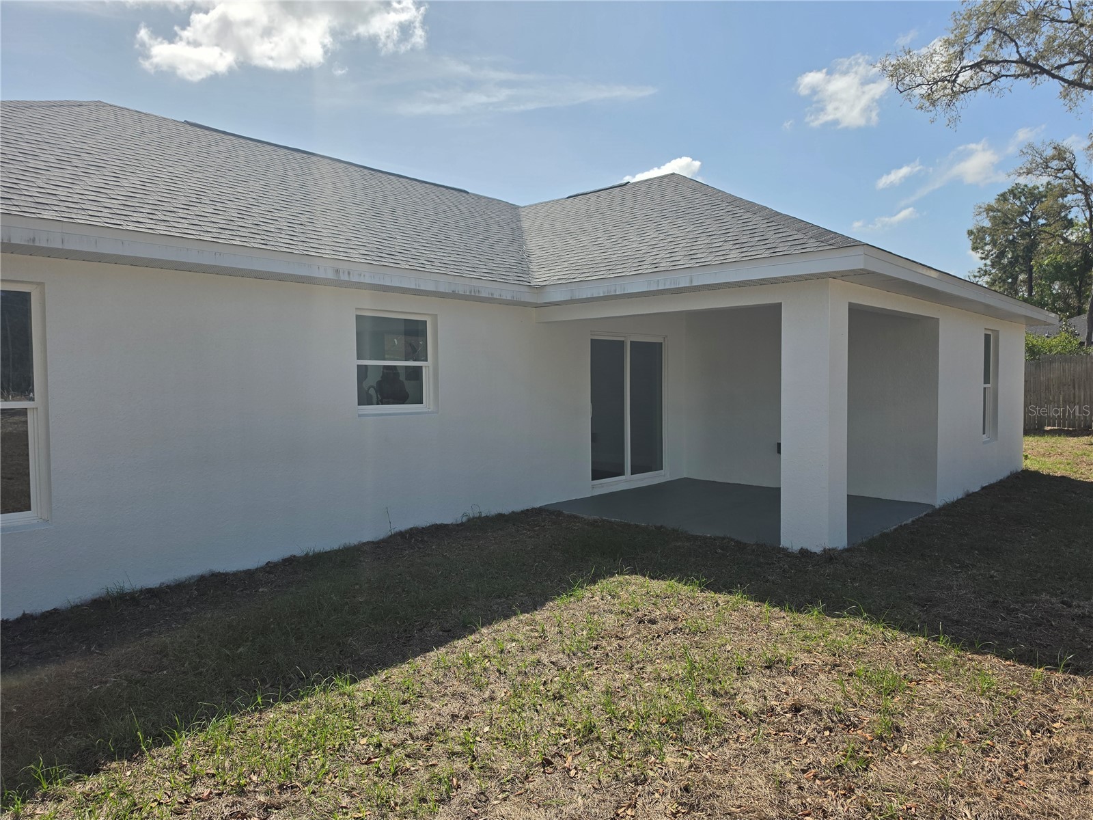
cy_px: 410
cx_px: 546
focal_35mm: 23
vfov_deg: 58.9
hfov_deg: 73.9
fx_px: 726
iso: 50
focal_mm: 6.5
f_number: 1.4
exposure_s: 1/7939
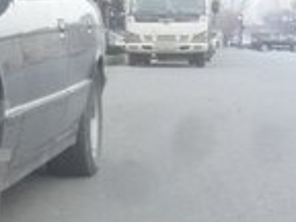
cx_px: -199
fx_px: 1095
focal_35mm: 128
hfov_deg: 14.0
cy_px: 131
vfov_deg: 11.6
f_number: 1.9
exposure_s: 1/100
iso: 80
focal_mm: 3.7
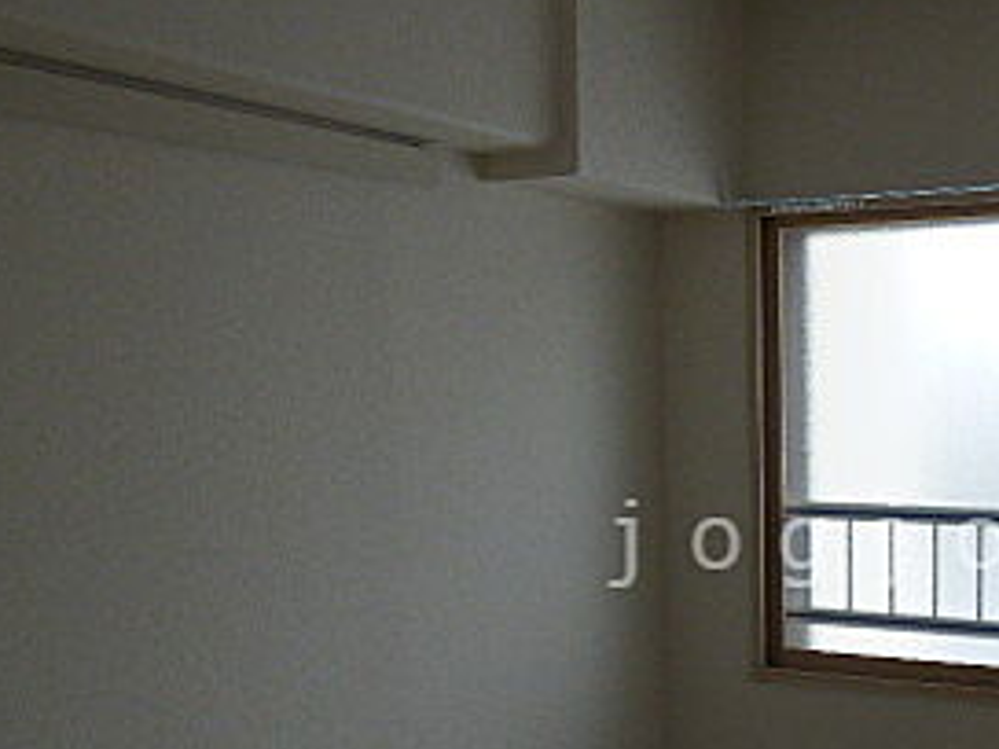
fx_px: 1356
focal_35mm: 47
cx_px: 859
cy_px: 543
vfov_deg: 30.5
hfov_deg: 38.2
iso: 100
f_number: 2.8
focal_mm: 3.58
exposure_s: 1/200
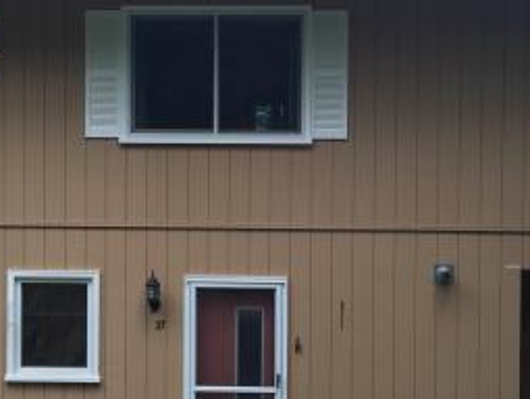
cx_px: 274
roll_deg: -0.8
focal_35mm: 66
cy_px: 237
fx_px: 1012
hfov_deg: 29.3
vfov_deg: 22.3
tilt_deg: -1.5
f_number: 2.2
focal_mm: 4.15
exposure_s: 1/127
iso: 32
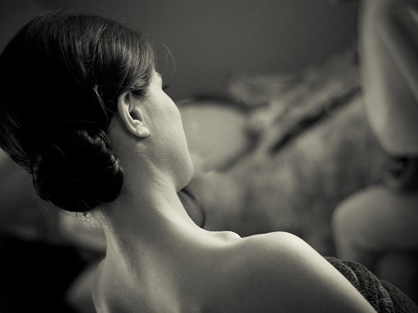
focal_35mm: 82
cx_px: 205
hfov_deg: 23.8
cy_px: 158
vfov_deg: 18.0
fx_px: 990
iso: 400
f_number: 2
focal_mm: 50
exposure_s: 1/50
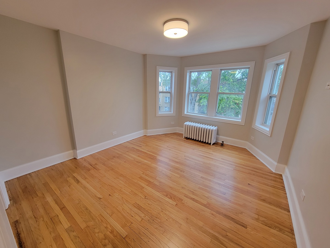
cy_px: 124
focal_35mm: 13
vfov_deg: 89.9
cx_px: 165
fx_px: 124
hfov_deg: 106.2
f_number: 2.2
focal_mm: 2.2
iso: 200
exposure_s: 1/60
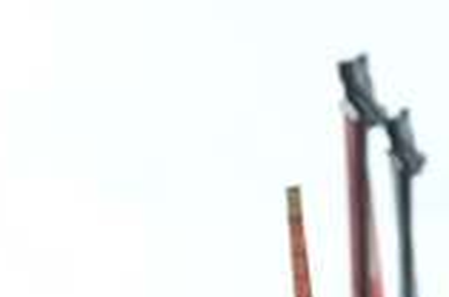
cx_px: -360
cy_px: 758
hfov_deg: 10.0
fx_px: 2415
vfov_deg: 6.6
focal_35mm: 194
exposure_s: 1/1000
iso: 500
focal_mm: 38
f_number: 3.5
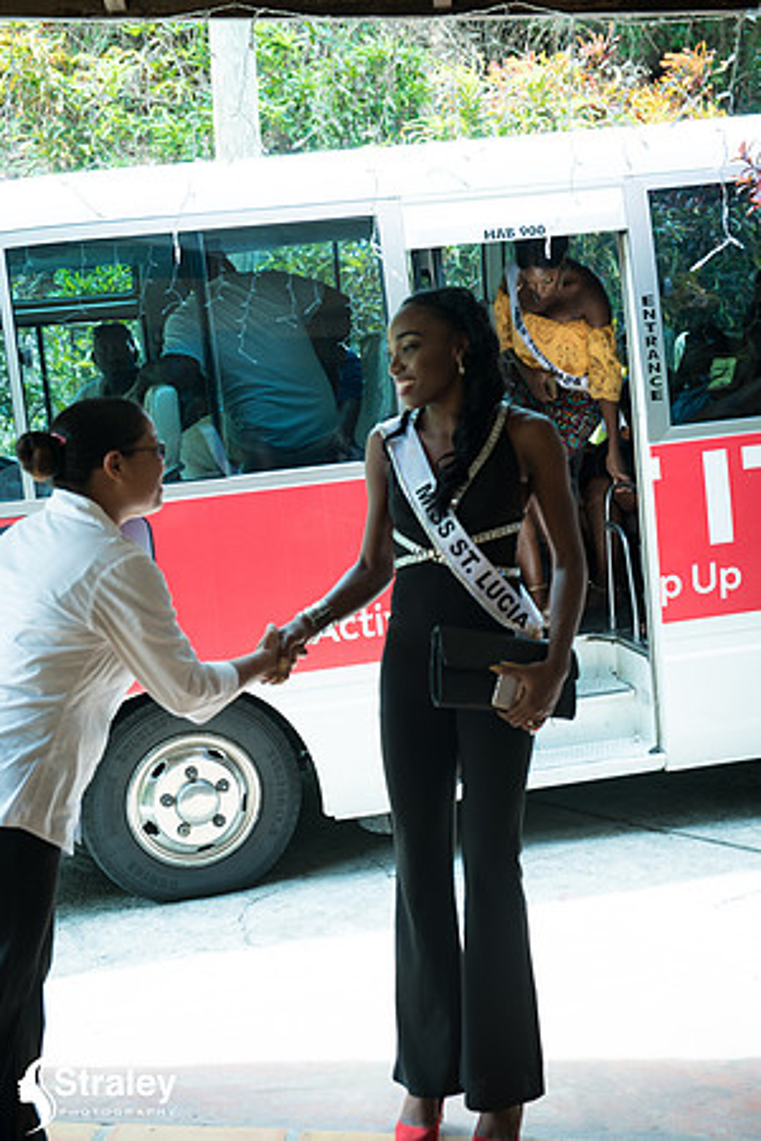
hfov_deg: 24.2
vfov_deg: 35.6
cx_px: 380
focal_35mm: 56
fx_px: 1776
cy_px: 570
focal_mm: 56
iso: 64
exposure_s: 1/40
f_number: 5.6
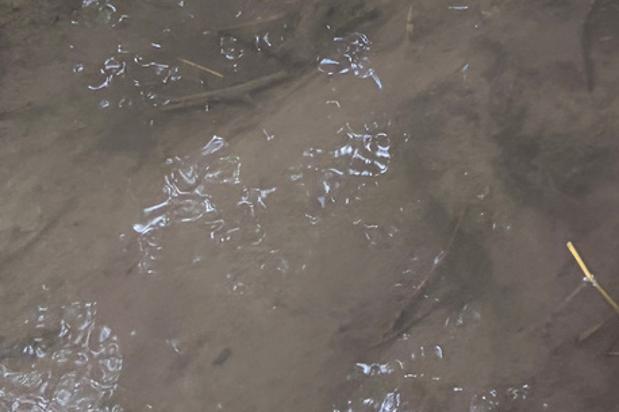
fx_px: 2080
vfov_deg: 9.9
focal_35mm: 121
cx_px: 708
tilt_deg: -29.4
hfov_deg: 16.3
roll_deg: -5.1
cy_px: -593
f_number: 1.6
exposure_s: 1/91
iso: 125
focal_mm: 5.96
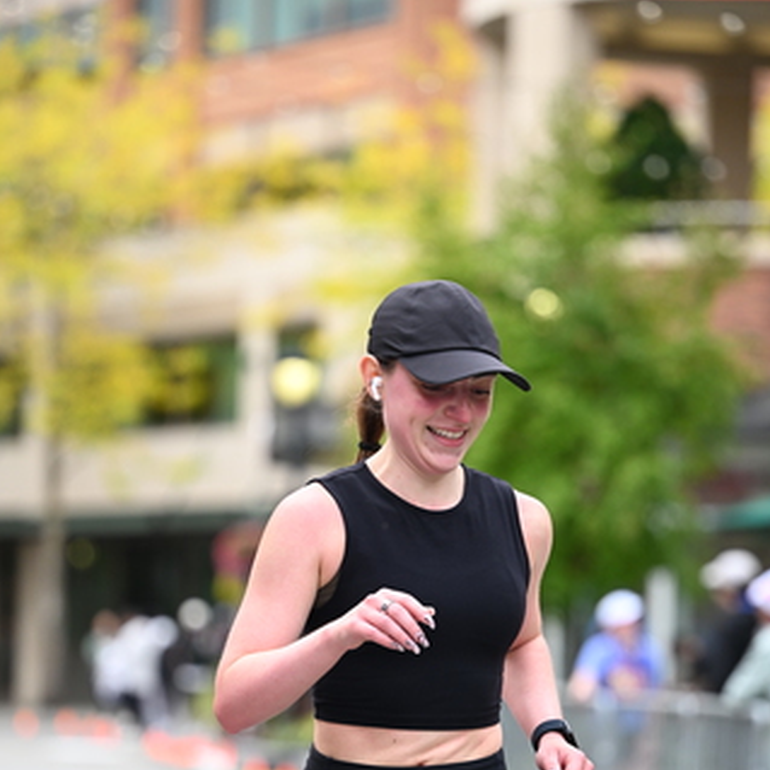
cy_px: 579
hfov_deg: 9.6
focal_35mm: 183
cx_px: 385
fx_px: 4605
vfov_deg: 9.5
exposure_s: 1/2000
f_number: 2.8
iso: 640
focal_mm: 125
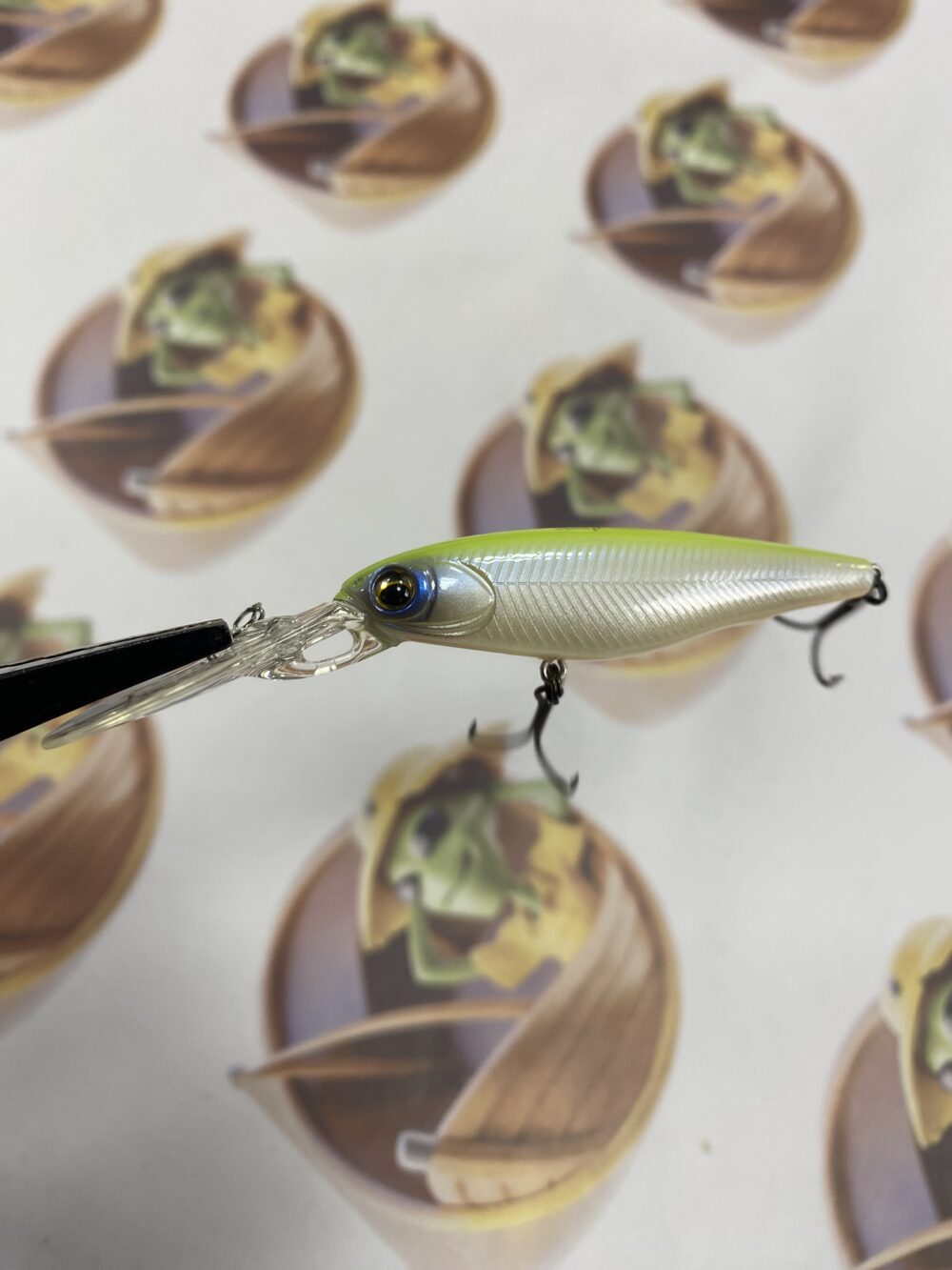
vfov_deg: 69.4
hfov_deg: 54.9
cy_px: 635
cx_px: 476
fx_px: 917
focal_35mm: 25
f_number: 1.8
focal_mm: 4.25
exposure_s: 1/120
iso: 80
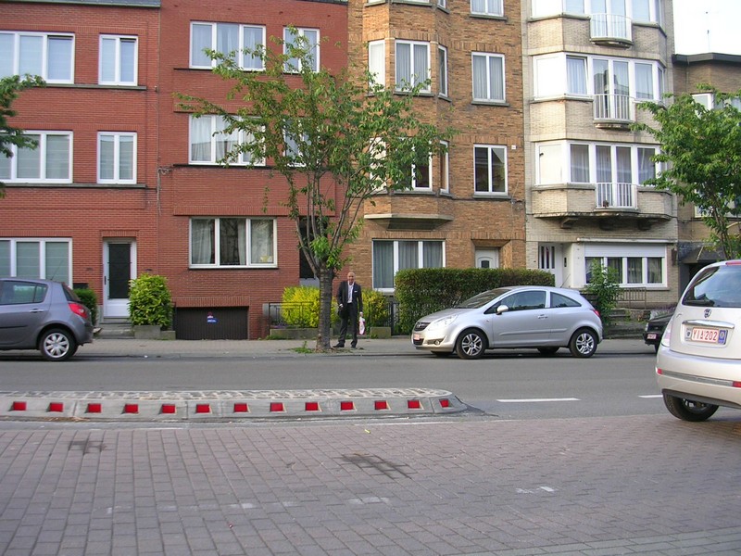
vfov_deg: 37.7
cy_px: 278
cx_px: 370
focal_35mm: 38
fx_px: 813
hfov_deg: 49.0
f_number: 2.8
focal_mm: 5.8
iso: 50
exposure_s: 1/95.8
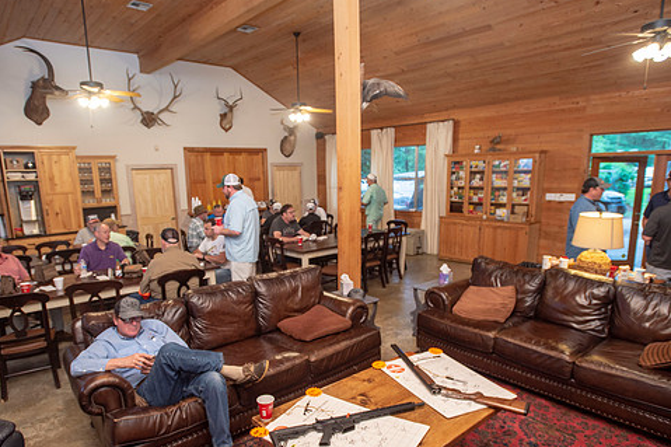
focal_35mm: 23
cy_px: 261
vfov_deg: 54.8
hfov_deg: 76.0
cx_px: 315
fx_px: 429
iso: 800
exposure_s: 1/100
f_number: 3.2
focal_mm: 19
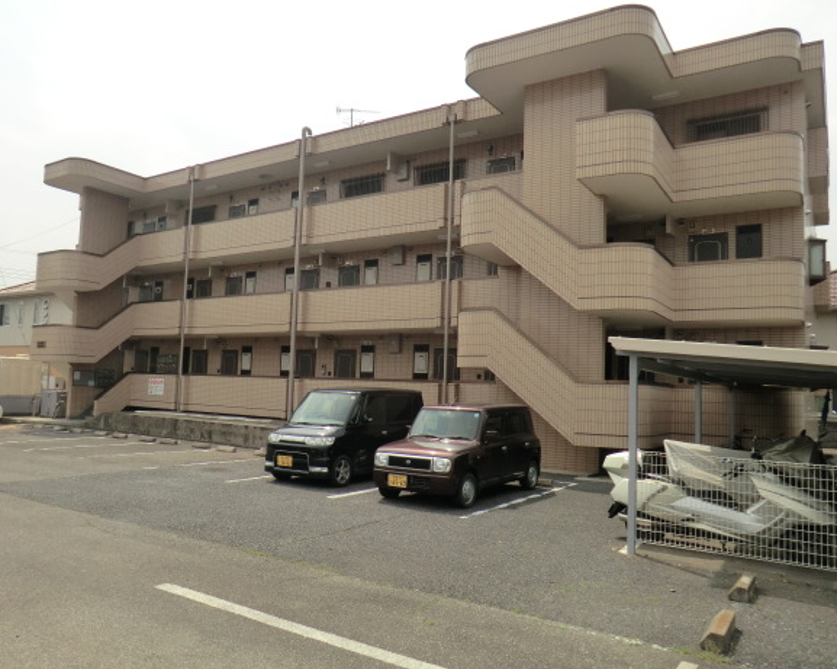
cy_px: 342
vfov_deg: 54.9
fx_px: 644
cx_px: 395
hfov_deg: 66.0
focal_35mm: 26
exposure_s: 1/250
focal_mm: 4.3
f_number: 7.5
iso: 80
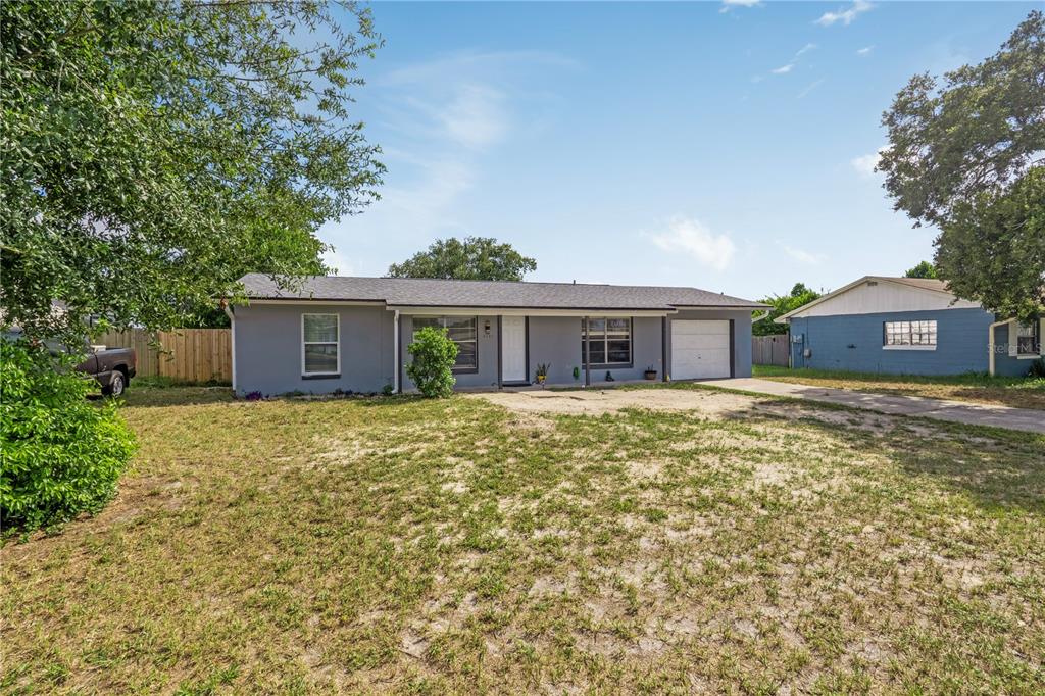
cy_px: 348
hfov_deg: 95.0
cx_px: 522
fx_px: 479
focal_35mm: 16
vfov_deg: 72.0
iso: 250
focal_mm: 11
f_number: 9
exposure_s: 1/4000
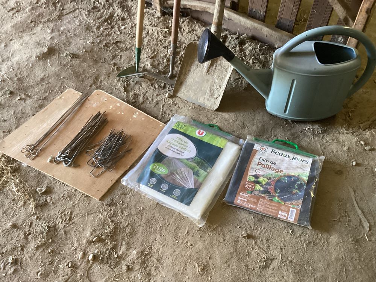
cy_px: 141
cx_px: 188
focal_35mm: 31
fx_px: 337
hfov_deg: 58.4
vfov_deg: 45.4
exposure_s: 1/50
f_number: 2.4
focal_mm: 3.3
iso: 400
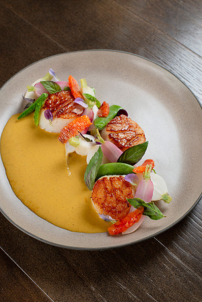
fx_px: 421
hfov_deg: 27.0
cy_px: 151
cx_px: 101
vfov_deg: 39.6
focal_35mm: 50
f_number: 7.1
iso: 250
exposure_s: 1/100
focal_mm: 50
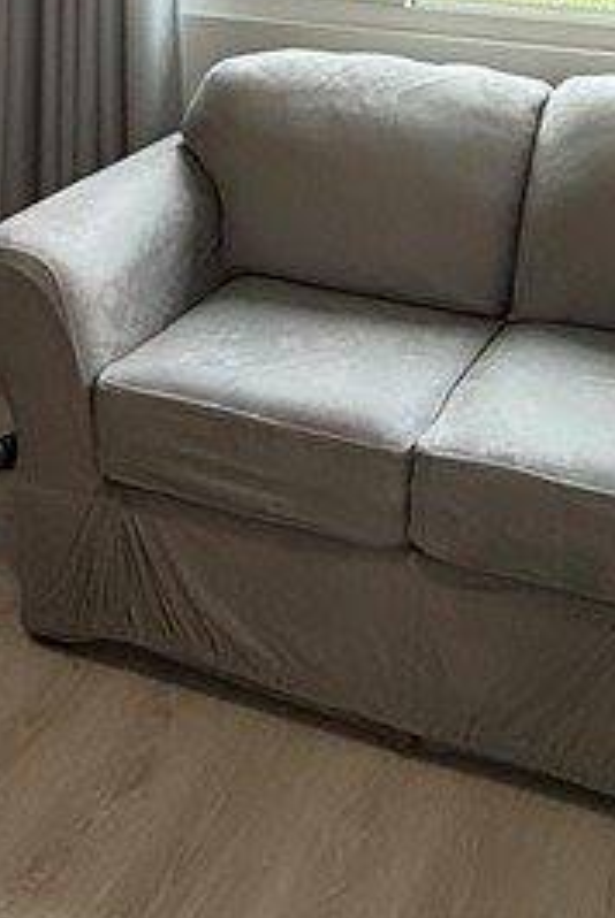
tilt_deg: -1.4
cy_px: -207
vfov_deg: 30.0
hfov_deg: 24.2
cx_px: 346
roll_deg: -0.8
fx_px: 1431
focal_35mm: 56
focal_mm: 2.22
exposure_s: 1/120
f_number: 2.2
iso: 125
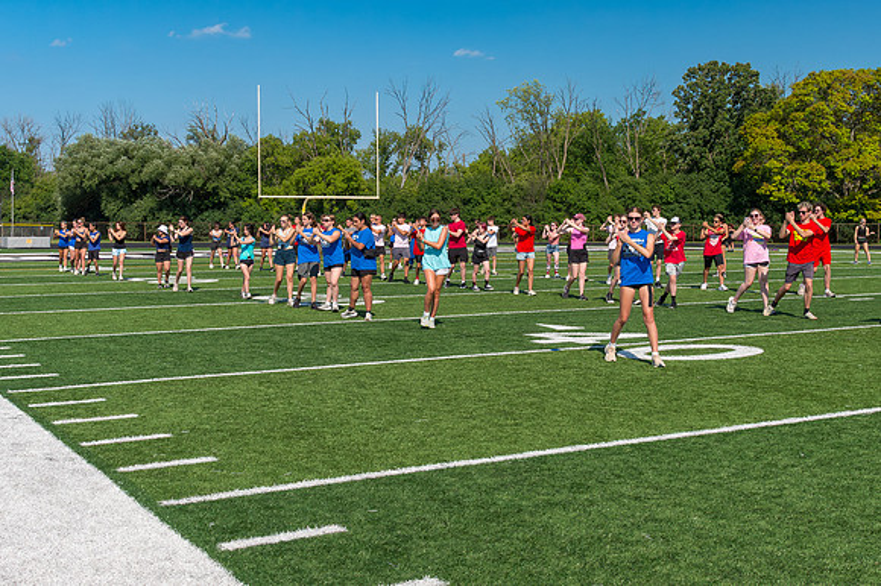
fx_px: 1081
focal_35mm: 44
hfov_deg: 44.3
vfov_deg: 30.3
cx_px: 403
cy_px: 234
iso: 1250
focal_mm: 35
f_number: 13
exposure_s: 1/640
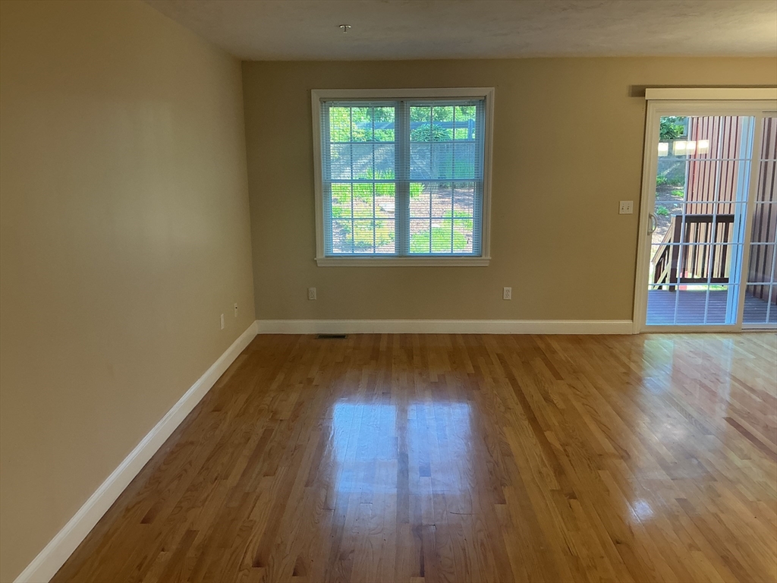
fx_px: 651
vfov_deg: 48.2
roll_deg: +0.9
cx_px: 388
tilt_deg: -10.6
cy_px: 292
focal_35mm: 29
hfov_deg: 61.7
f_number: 1.8
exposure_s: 1/60
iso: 64
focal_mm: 3
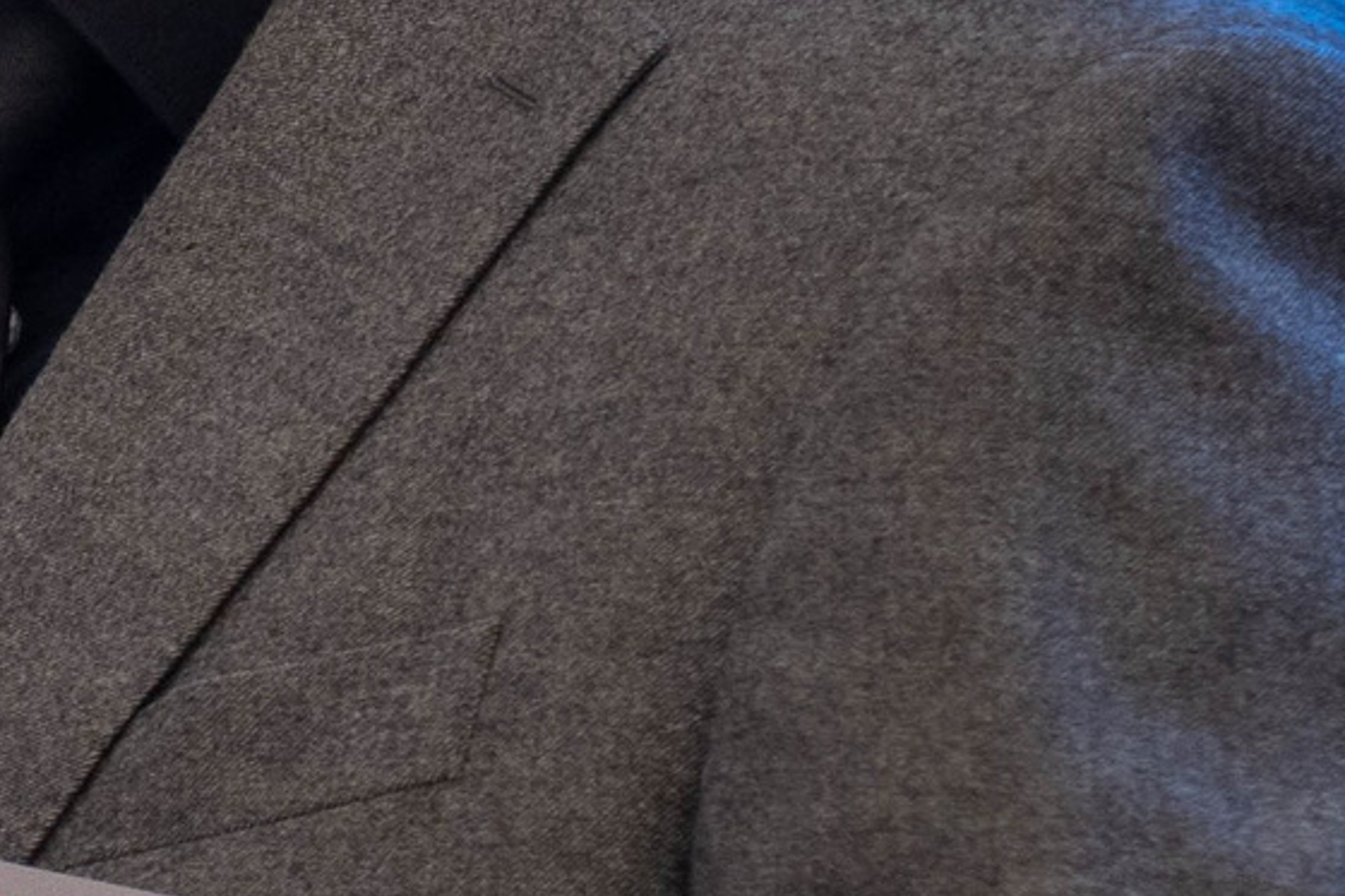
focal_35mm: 512
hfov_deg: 4.0
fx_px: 19122
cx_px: -913
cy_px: 244
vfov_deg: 2.7
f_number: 2.8
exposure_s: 1/200
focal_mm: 75
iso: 400
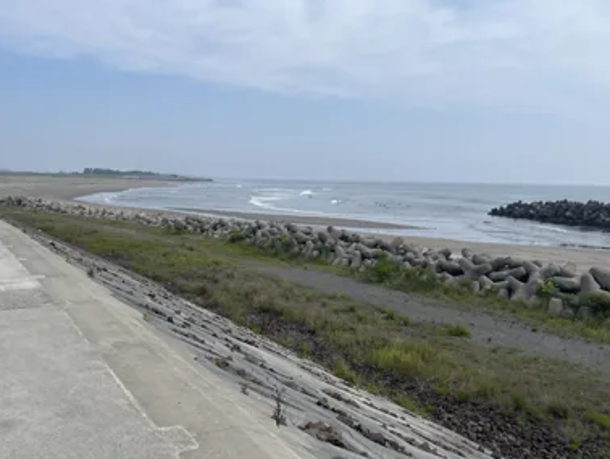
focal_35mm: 33
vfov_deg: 43.0
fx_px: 582
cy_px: 239
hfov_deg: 54.6
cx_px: 226
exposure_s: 1/5051
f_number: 1.6
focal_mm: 4.2
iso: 32
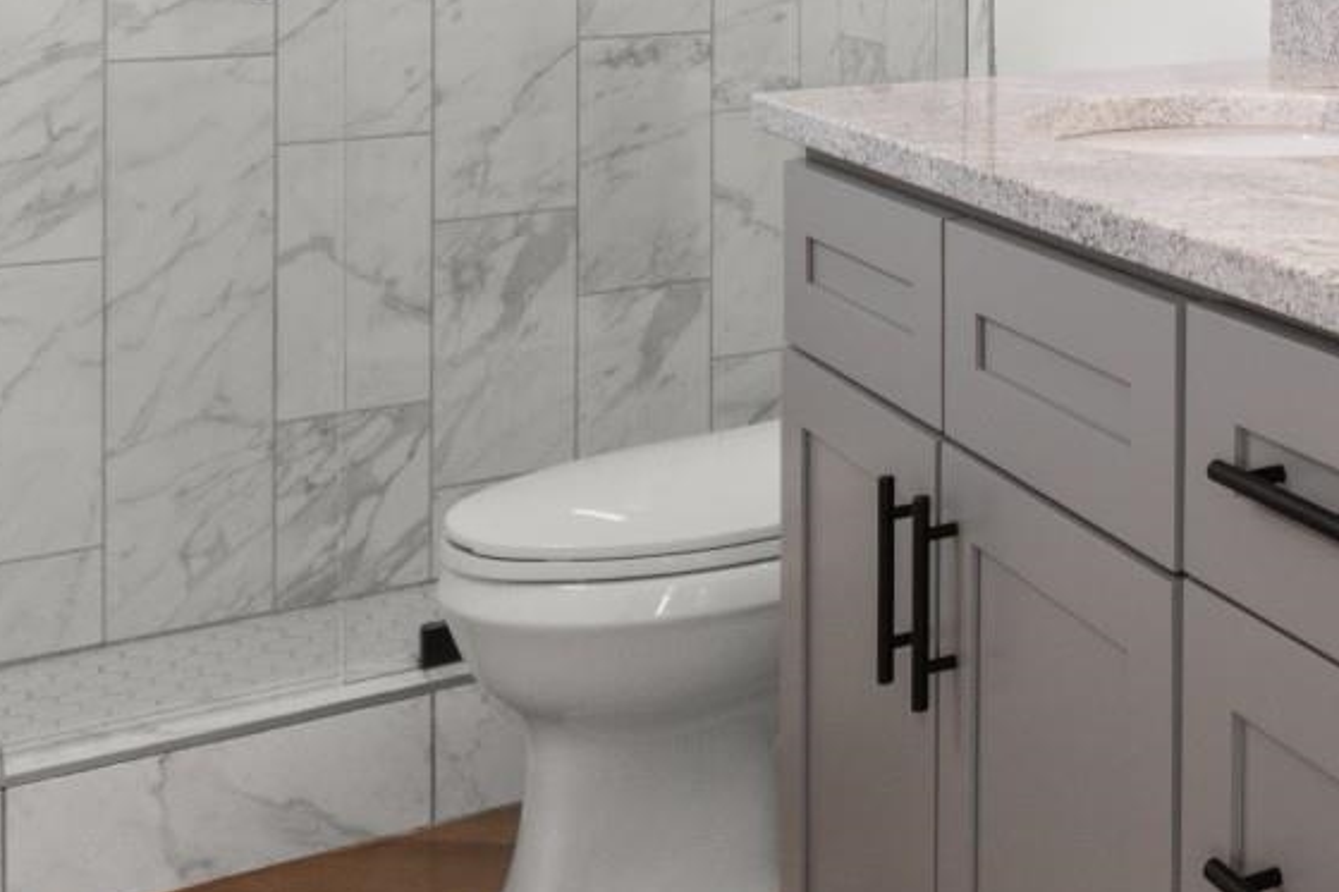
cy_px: -194
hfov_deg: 31.4
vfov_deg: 22.6
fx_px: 2045
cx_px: 1537
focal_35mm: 55
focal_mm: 13
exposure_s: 1/13
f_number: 4.8
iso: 100
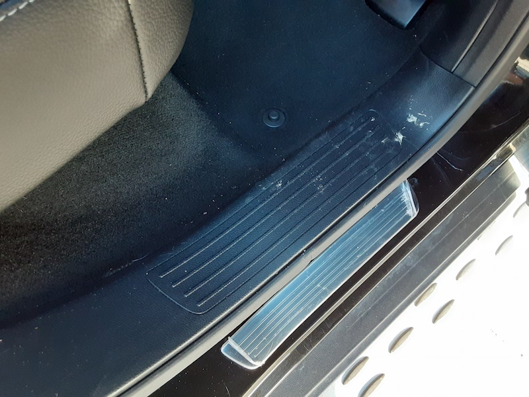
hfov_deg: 65.3
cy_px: 198
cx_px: 264
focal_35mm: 27
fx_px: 413
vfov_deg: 51.4
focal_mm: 2.91
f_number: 1.9
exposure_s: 1/40
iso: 250
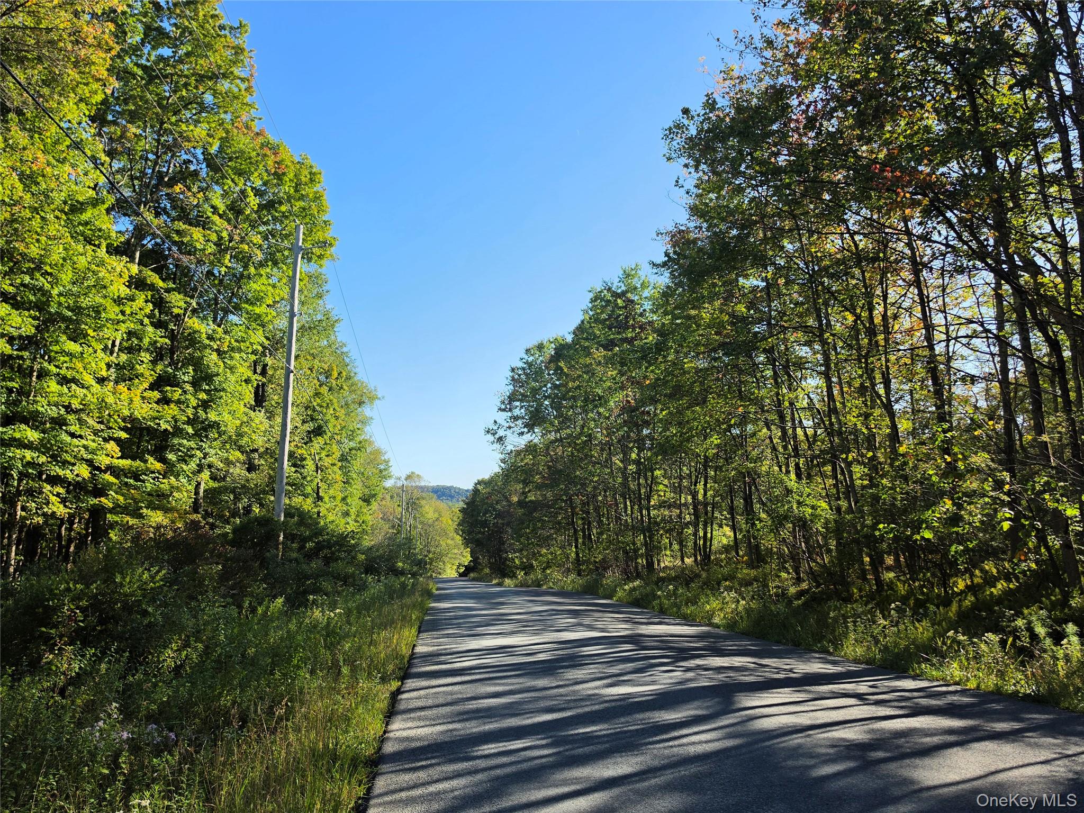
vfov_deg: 58.9
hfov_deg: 73.9
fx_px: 720
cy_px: 406
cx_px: 542
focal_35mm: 23
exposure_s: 1/3889
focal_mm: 6.5
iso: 64
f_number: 1.4
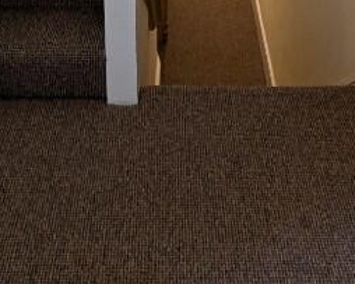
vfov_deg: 18.2
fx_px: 662
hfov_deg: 30.0
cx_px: 159
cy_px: -250
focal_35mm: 63
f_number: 2.2
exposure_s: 1/25
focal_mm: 2.35
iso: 178
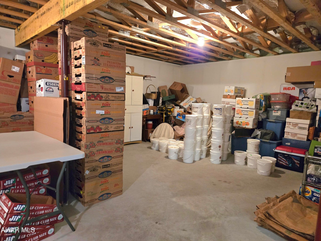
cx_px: 160
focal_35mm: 23
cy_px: 120
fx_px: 213
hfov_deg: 73.9
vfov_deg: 58.9
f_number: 1.8
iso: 1000
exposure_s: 1/60.2
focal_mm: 5.4
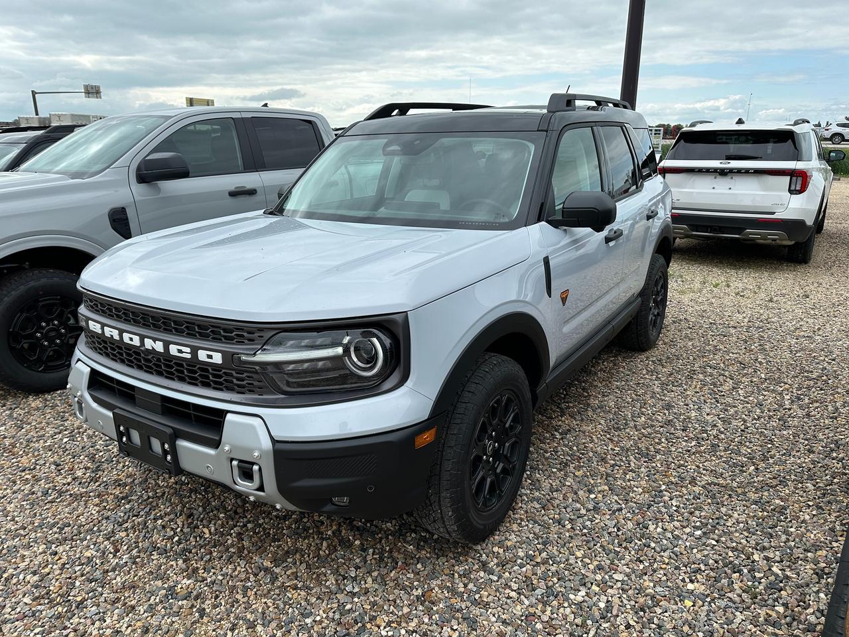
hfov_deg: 71.6
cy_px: 318
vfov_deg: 56.8
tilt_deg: -17.2
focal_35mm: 24
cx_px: 424
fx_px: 589
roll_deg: -0.4
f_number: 1.78
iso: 80
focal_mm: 6.86
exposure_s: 1/3155
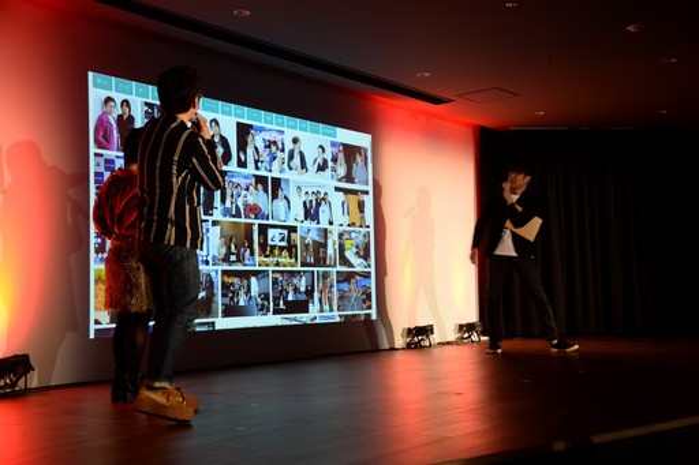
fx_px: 854
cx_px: 350
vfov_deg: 30.5
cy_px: 232
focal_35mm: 44
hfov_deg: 44.5
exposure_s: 1/30
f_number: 5
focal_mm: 44
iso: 640
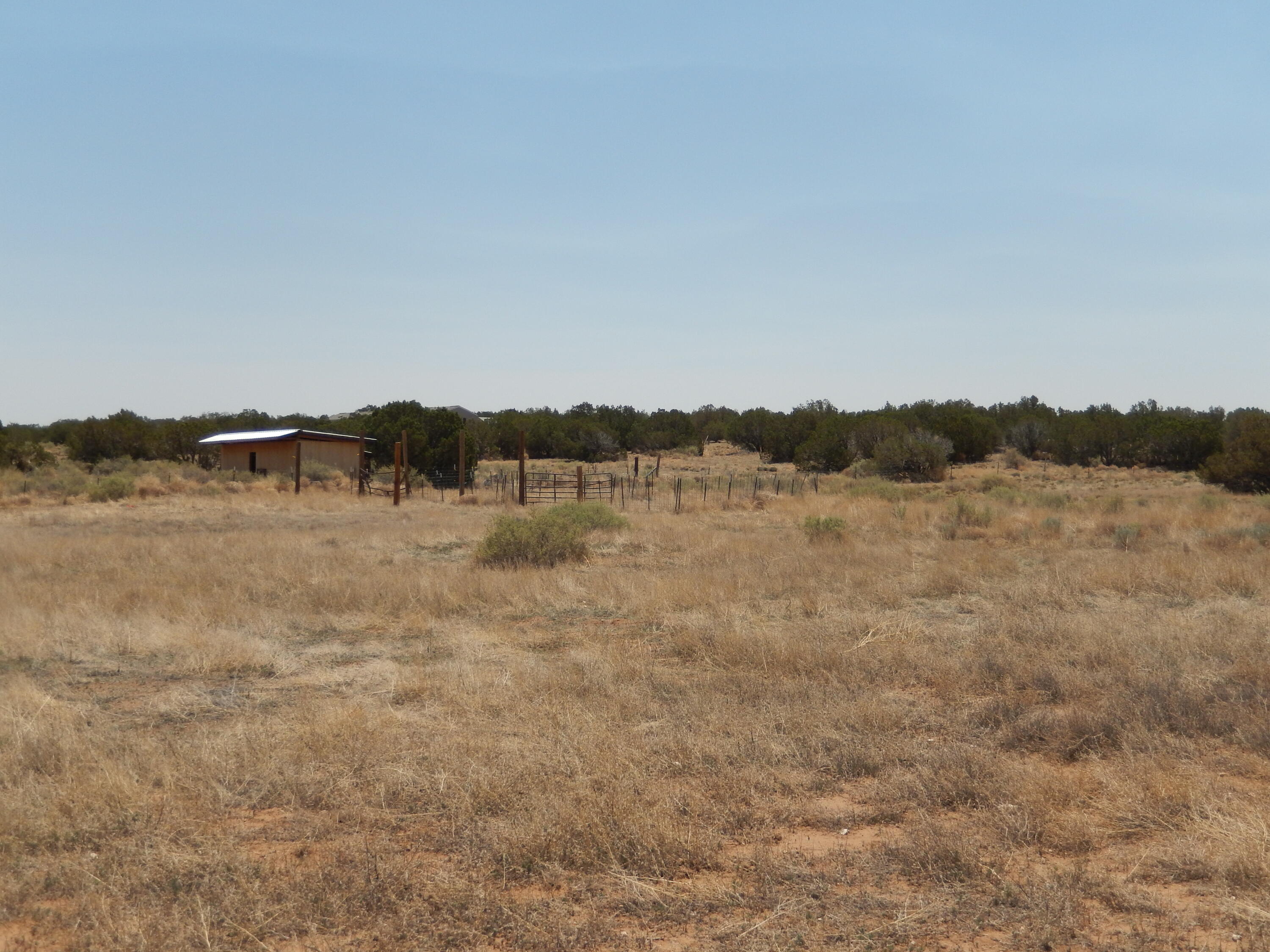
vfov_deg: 39.7
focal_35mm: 36
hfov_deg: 51.4
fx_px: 1321
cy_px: 476
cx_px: 635
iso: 125
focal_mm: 6.5
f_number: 8
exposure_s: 1/400
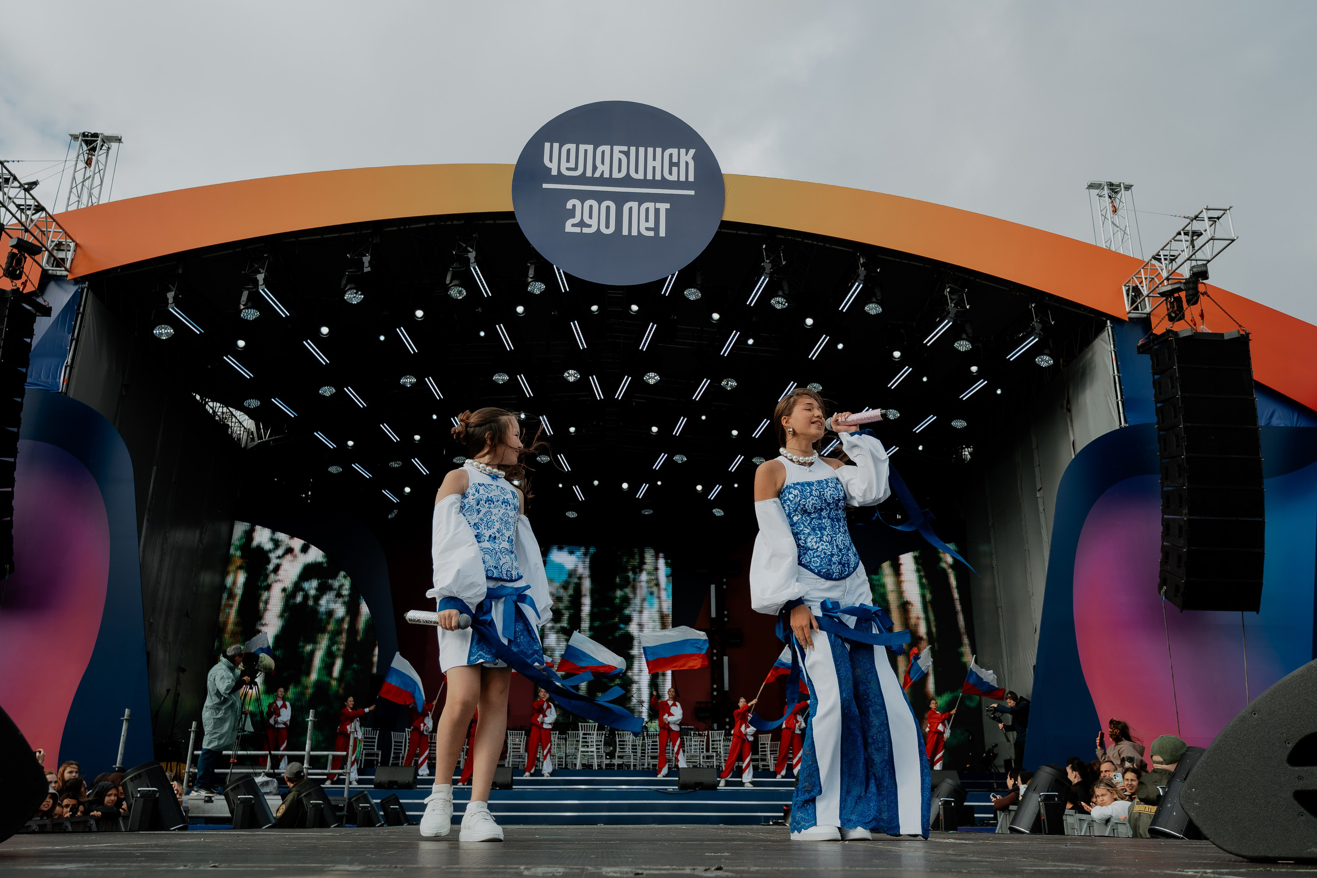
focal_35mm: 28
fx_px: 1038
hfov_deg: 64.7
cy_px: 416
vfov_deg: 45.8
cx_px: 692
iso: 160
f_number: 4
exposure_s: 1/1000
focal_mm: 18
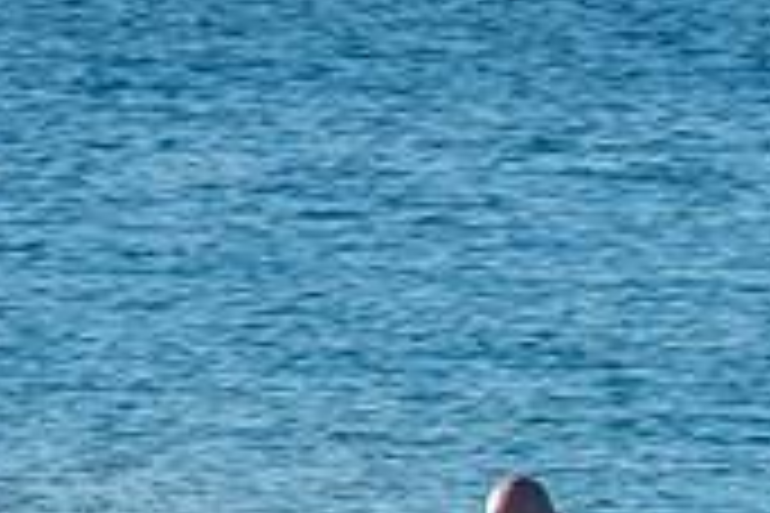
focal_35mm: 2033
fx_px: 43480
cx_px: 522
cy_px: 718
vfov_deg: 0.7
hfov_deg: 1.0
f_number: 22
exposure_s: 1/30
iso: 100
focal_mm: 400
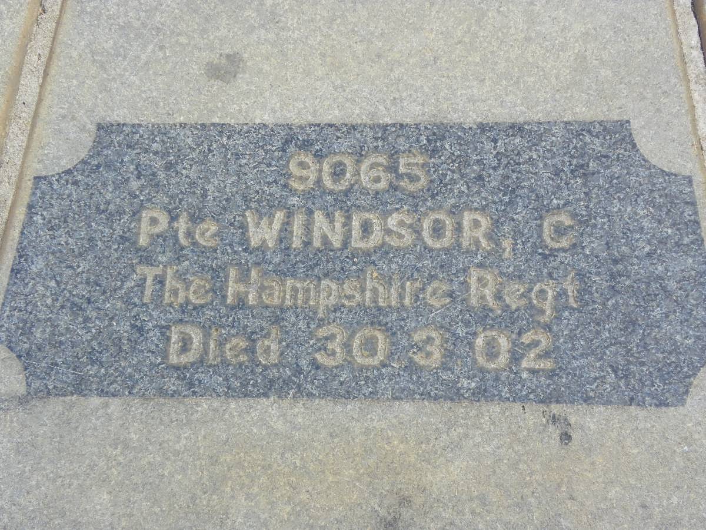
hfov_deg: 28.6
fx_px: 1387
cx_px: 353
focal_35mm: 68
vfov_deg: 21.6
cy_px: 265
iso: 64
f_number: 3.5
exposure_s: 1/40
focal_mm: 12.1
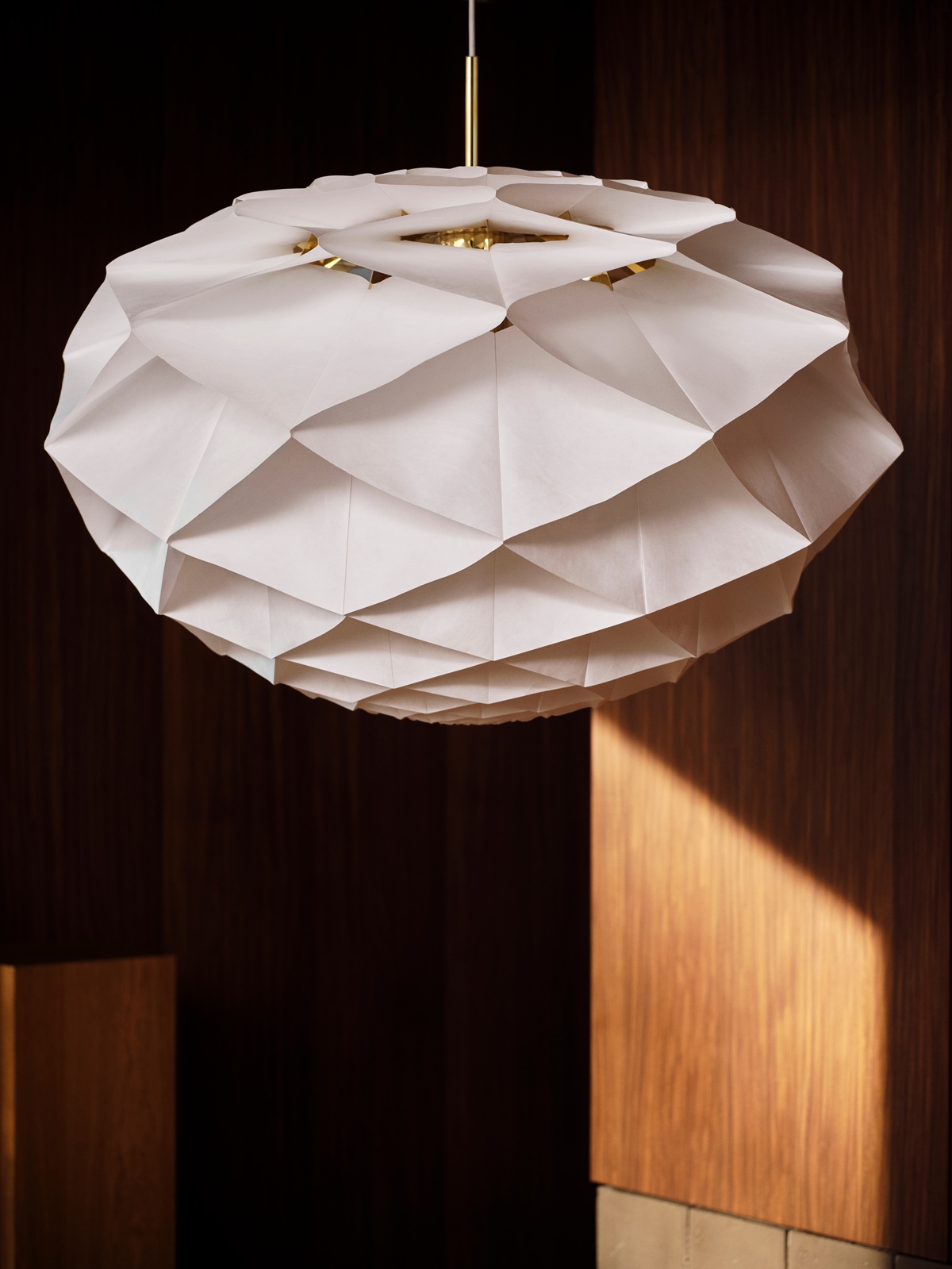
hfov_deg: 18.7
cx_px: 476
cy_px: 634
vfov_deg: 24.7
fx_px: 2896
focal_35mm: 79
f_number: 5.6
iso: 400
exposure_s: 1/80
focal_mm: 100
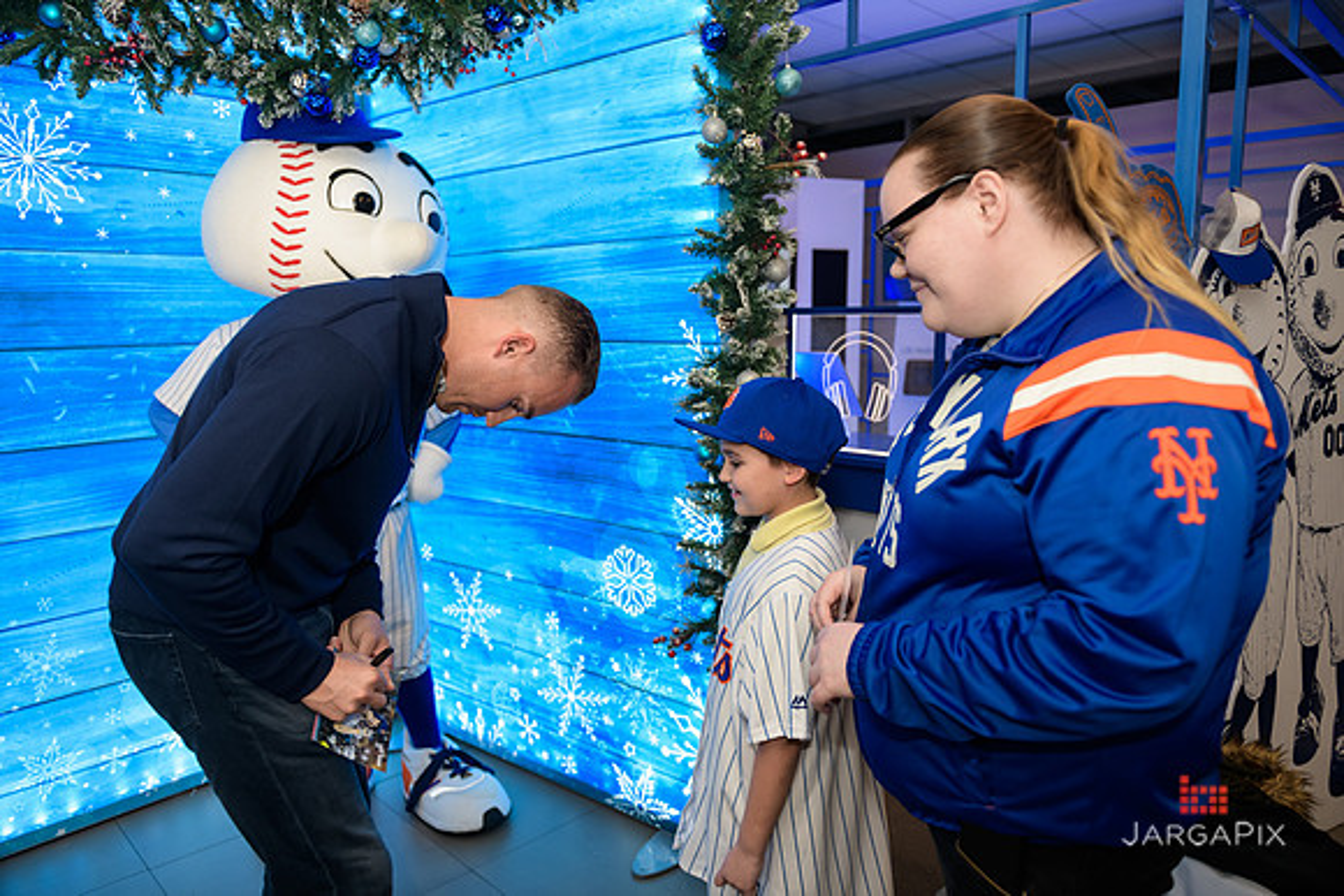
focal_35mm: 24
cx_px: 672
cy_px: 448
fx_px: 896
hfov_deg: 73.7
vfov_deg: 53.2
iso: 400
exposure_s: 1/125
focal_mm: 24
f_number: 3.2
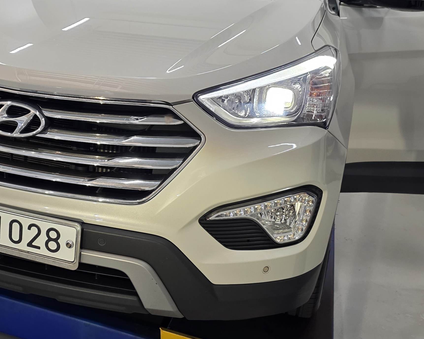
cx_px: 67
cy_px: 85
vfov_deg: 28.7
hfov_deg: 34.5
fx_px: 653
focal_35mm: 52
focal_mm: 6.25
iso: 125
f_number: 1.7
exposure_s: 1/120
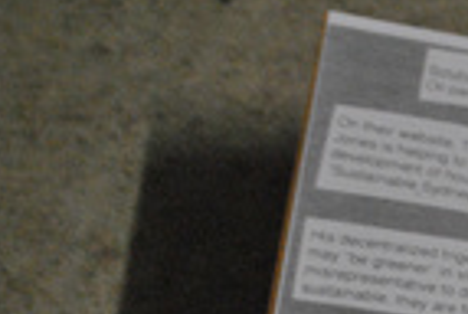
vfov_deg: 9.9
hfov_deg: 13.8
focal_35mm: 136
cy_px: 401
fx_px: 1772
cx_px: 772
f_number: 4.2
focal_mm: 26
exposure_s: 1/25
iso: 1600
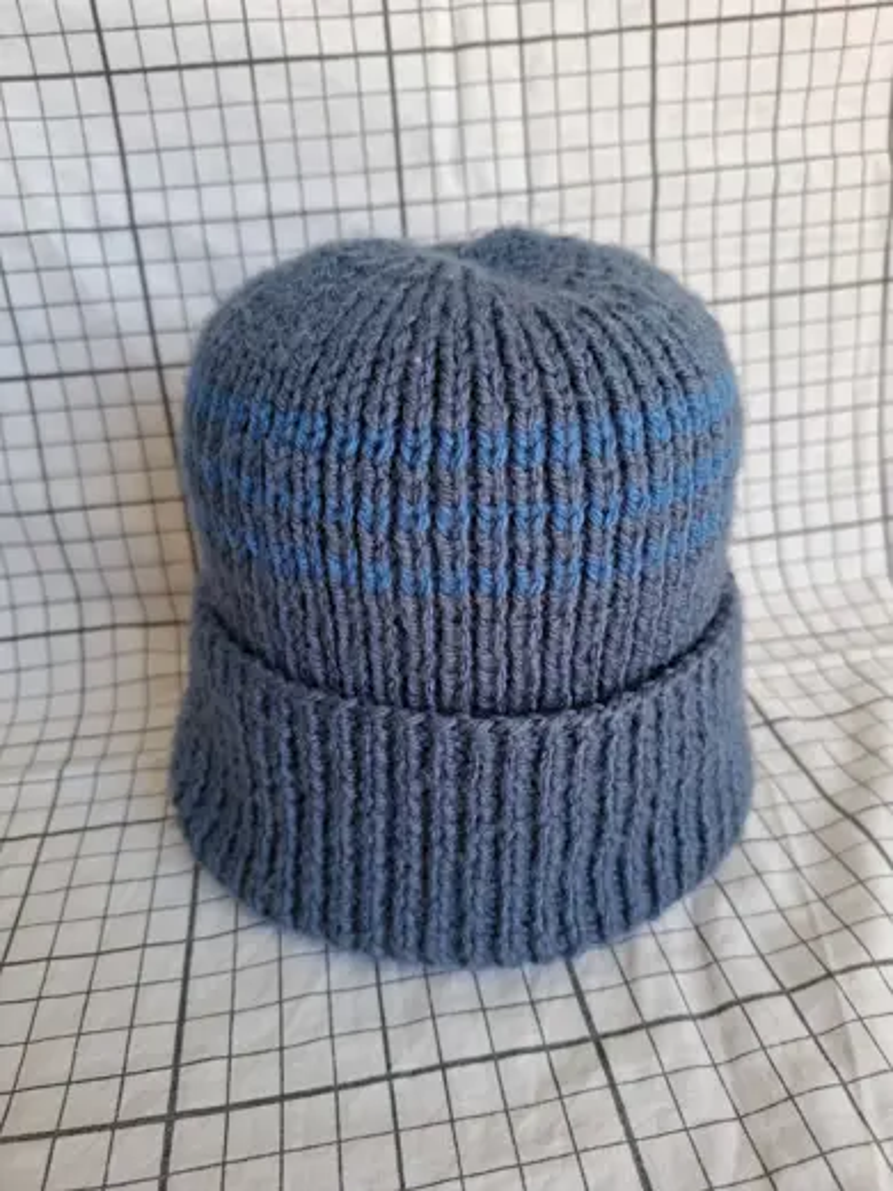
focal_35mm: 23
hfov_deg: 58.9
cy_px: 596
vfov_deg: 73.9
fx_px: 791
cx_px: 446
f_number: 1.8
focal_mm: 5.54
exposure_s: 1/100
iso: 50
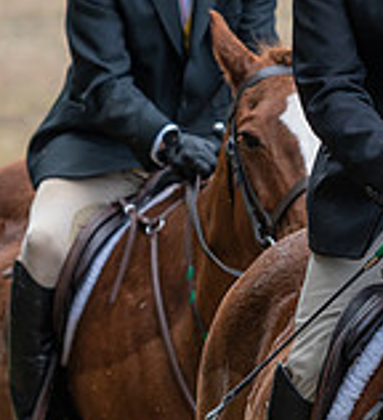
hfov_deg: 3.5
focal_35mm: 470
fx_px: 6176
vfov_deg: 3.9
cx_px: 490
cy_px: 147
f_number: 4
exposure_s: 1/500
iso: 500
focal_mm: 120
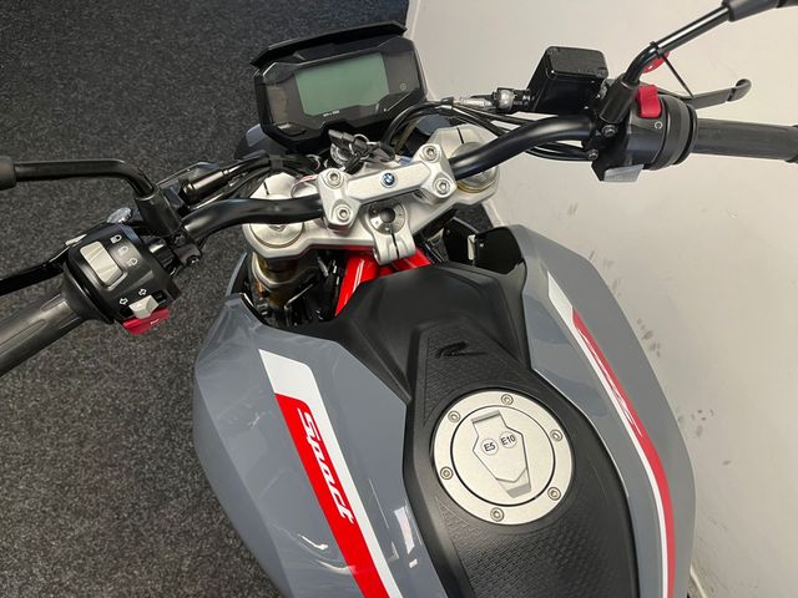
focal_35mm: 26
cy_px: 299
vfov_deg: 53.1
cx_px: 399
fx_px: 599
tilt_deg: -55.8
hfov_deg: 67.3
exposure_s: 1/50
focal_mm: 5.1
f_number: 1.6
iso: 125
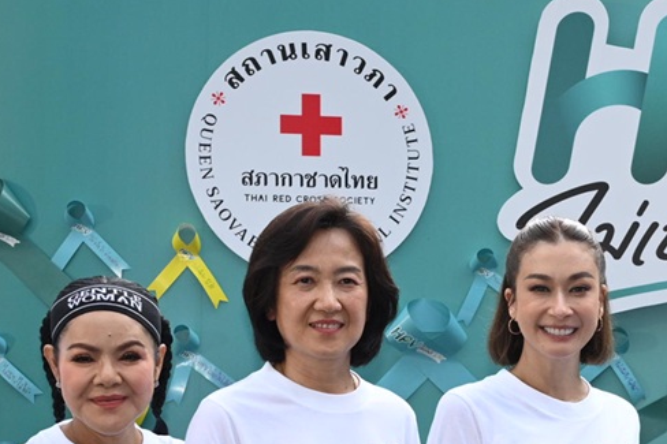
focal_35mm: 145
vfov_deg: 9.3
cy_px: 519
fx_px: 2685
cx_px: 738
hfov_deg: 13.9
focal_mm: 35
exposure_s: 1/160
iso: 500
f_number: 4
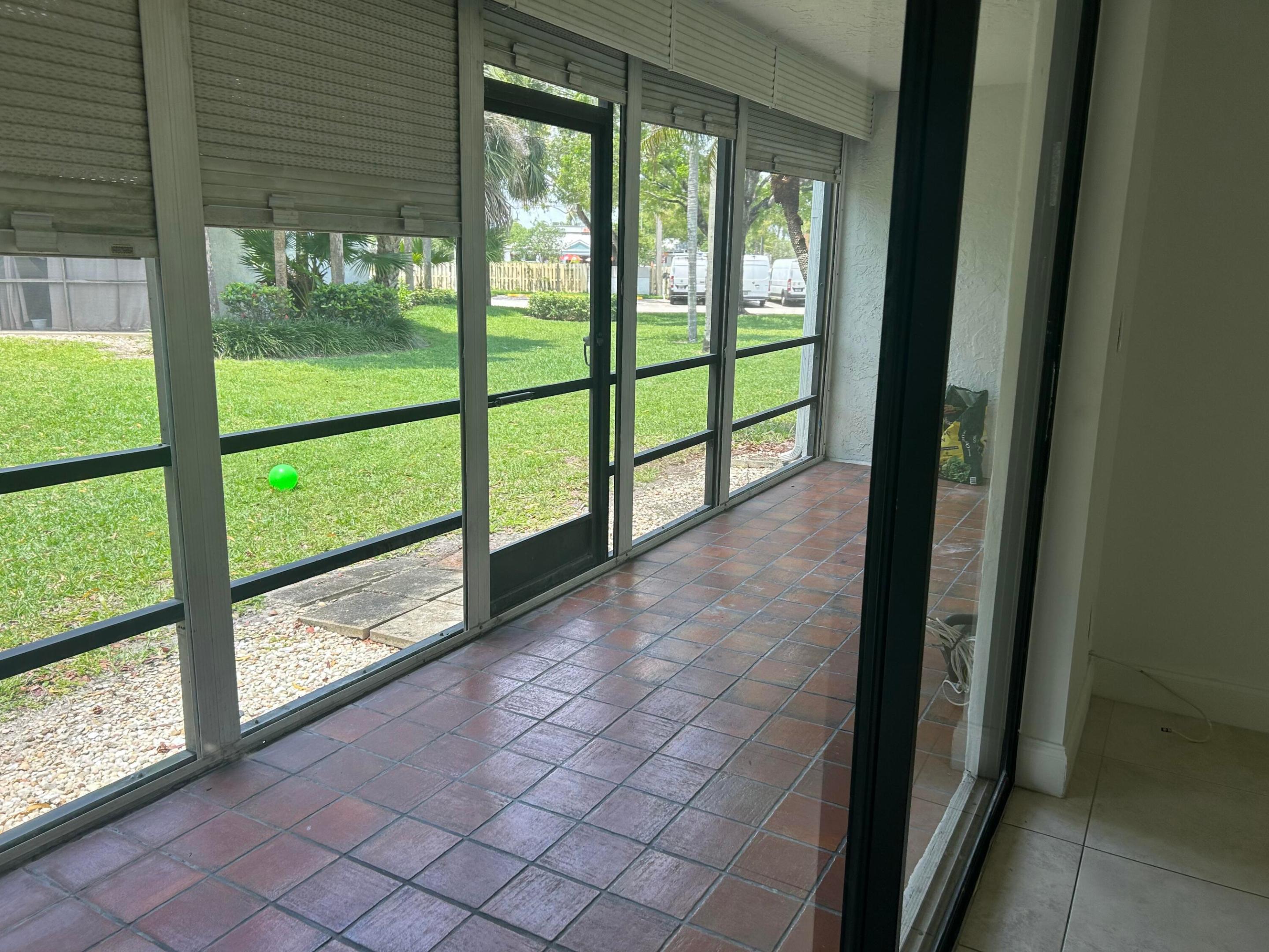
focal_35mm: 26
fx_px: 953
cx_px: 634
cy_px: 476
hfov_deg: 67.3
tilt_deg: -12.6
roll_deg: -0.8
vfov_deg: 53.1
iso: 50
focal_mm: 5.7
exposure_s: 1/361
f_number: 1.5
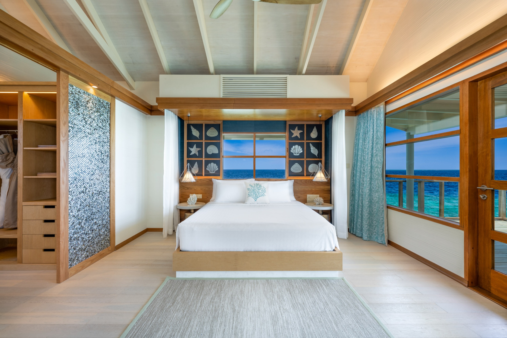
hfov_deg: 104.3
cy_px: 169
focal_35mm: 14
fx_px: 197
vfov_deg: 81.2
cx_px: 254
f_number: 10
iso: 100
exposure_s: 1/3
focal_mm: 14
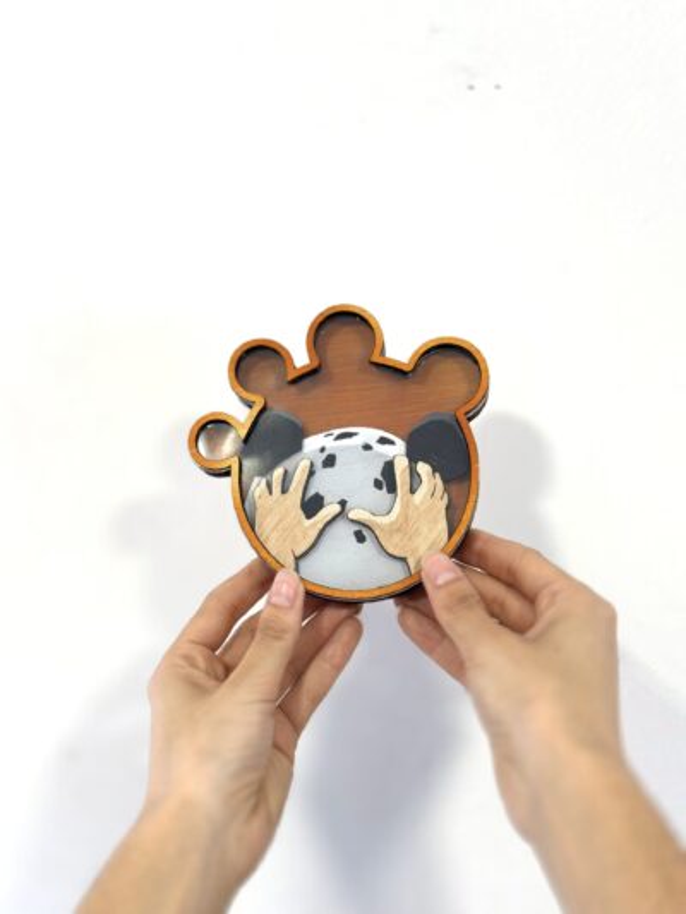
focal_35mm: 48
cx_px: 343
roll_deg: +4.0
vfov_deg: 39.6
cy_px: 457
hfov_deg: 30.3
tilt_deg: -13.1
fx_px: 1268
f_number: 1.78
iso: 64
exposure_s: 1/141
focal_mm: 6.86
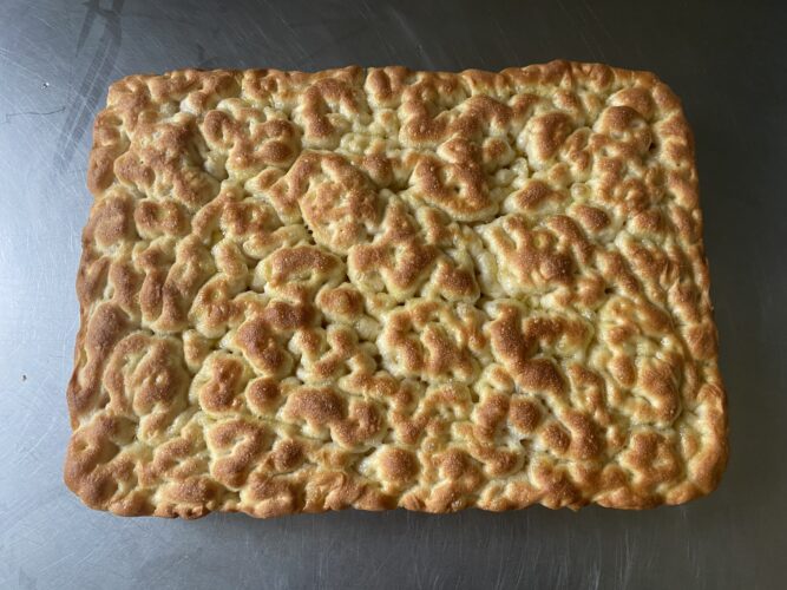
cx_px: 394
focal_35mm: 26
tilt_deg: -79.1
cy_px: 295
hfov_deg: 67.3
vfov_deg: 53.0
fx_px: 591
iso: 200
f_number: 1.8
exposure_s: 1/60
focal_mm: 4.25
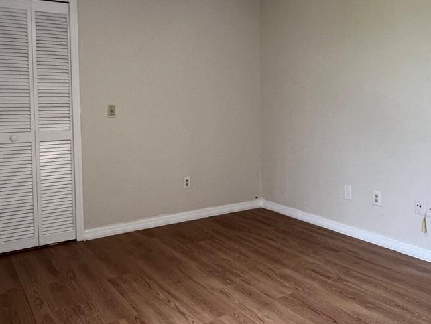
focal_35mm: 32
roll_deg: +0.8
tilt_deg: -3.0
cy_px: 123
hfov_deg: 56.6
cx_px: 247
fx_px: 399
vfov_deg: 43.9
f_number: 1.8
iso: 160
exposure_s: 1/120
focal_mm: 1.57
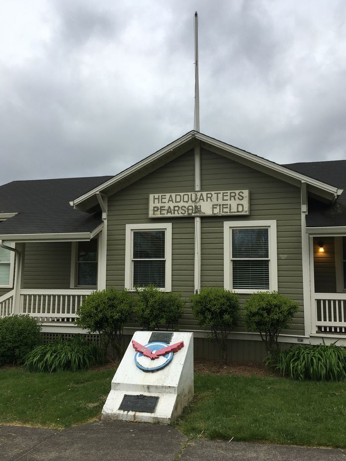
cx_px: 177
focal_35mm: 30
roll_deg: +0.0
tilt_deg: +4.1
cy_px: 236
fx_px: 400
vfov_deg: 59.9
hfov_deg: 46.8
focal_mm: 4.15
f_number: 2.2
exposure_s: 1/314
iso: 25
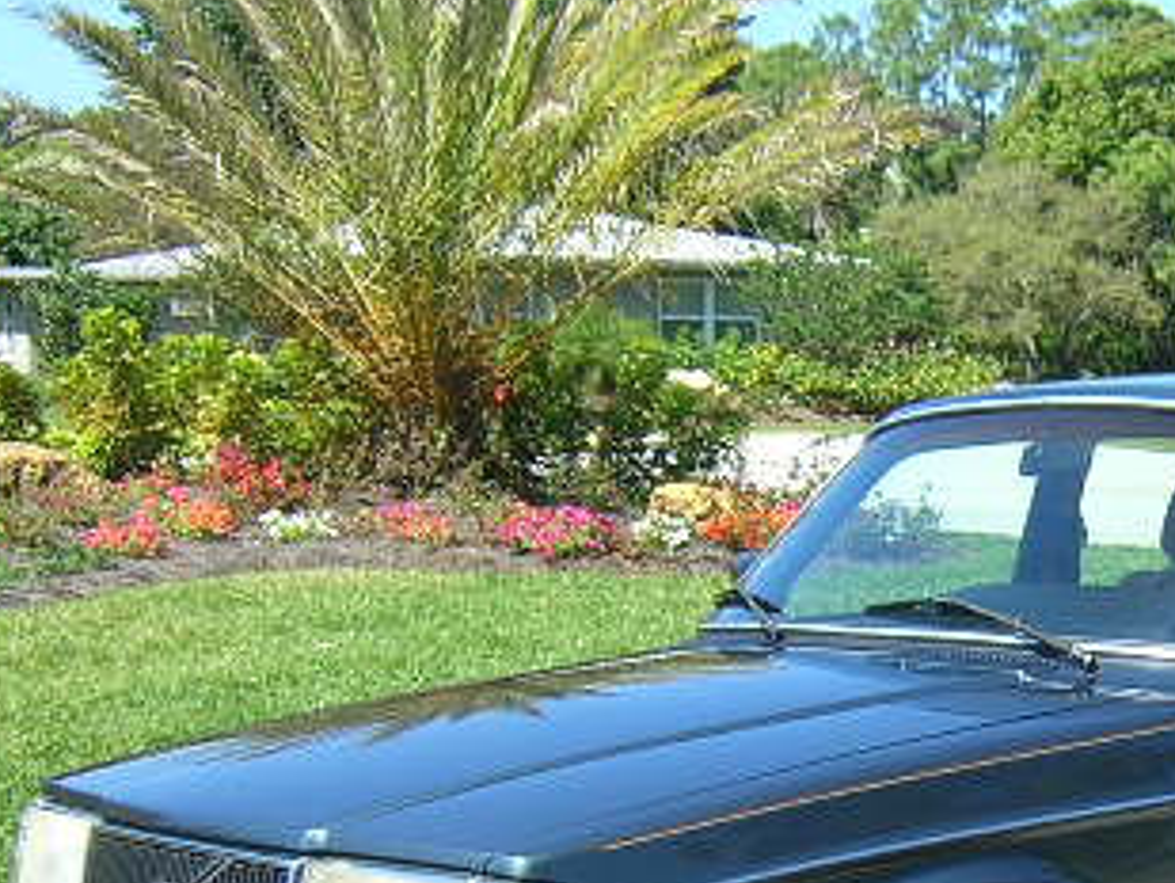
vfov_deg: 16.5
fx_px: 3022
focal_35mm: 89
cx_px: 1103
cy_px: 731
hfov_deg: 21.4
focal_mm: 5.6
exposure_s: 1/144
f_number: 5.6
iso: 100
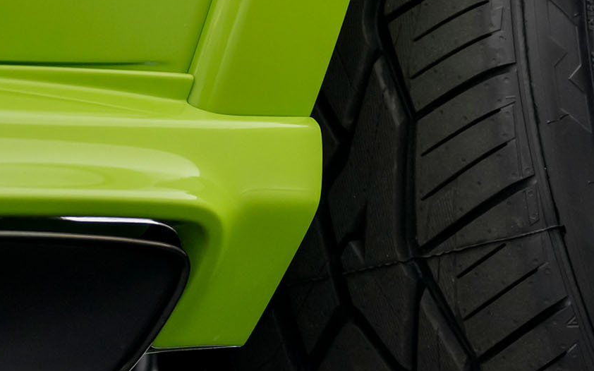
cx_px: 337
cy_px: 23
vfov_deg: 8.3
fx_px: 2541
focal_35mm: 157
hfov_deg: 13.3
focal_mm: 37
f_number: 2.8
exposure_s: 1/20
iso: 1000
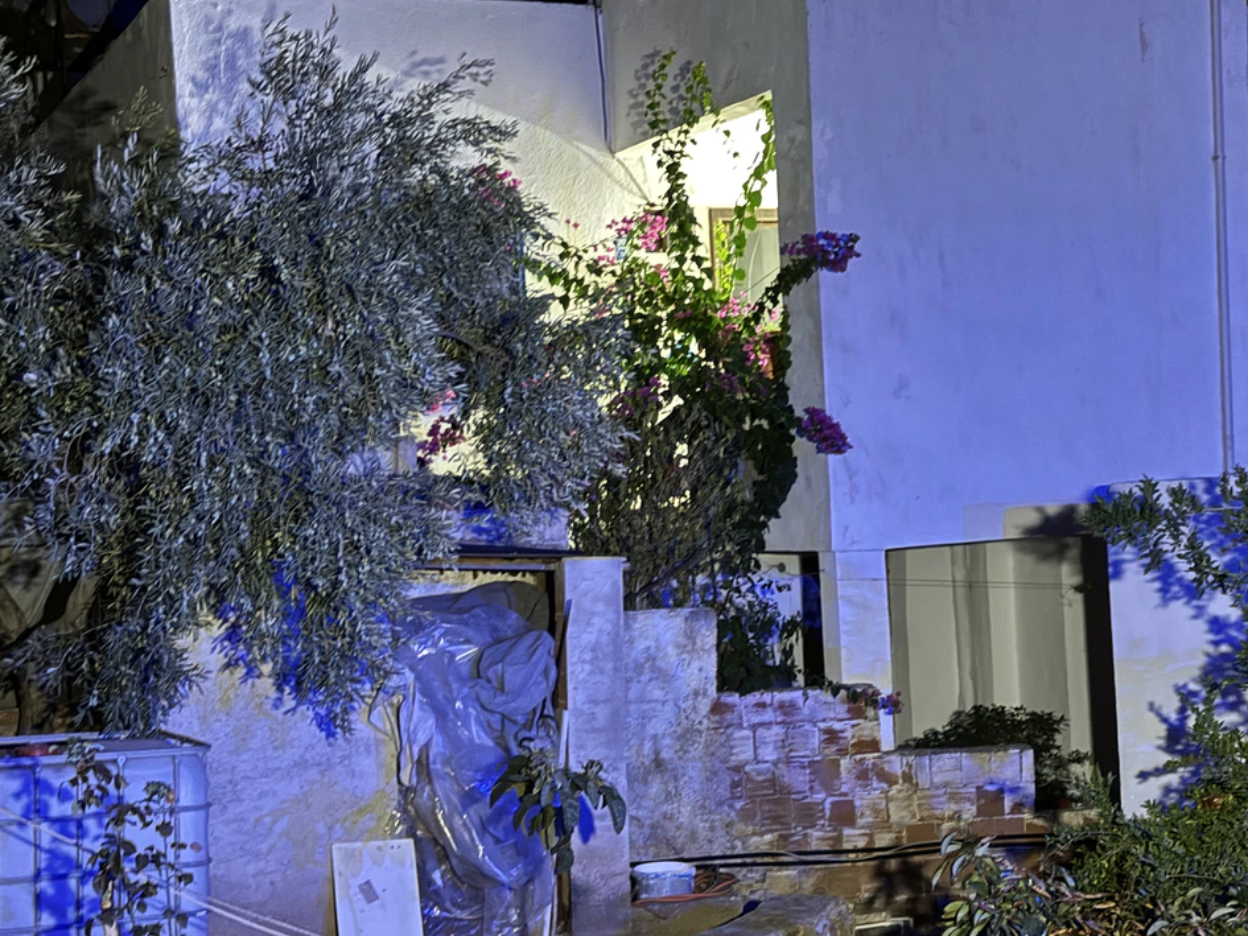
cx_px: 747
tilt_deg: -1.4
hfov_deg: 29.7
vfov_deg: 22.6
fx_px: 2344
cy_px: 547
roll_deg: +2.6
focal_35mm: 65
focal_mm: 6.76
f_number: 1.78
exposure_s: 1/5
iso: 640
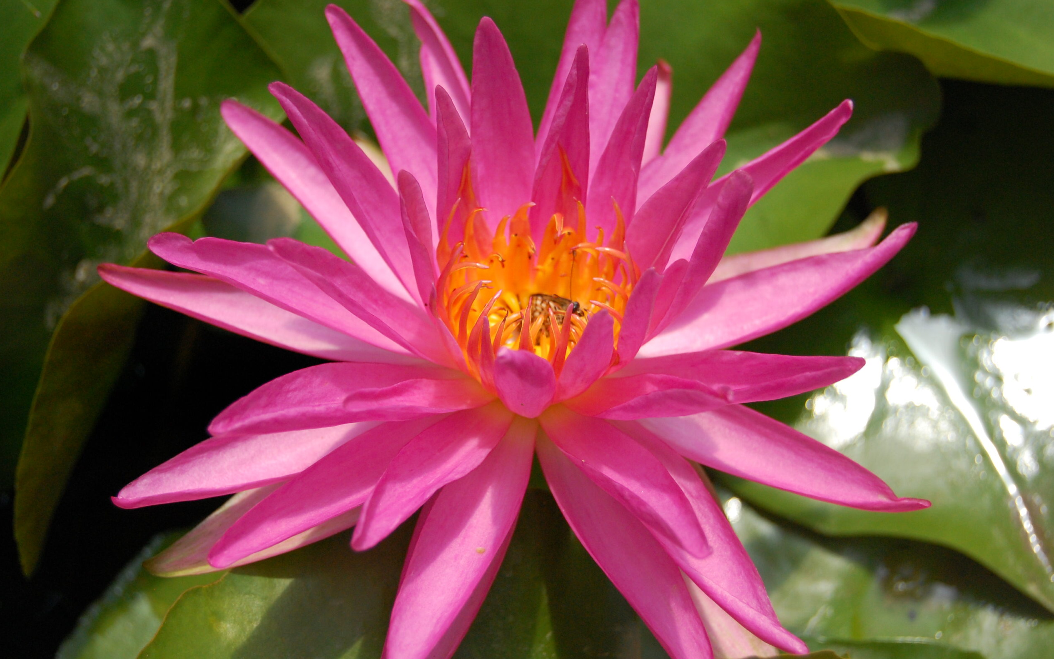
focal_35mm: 70
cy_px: 337
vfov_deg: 18.7
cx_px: 525
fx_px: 1997
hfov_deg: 29.6
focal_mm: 45
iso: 800
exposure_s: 1/4000
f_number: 5.3
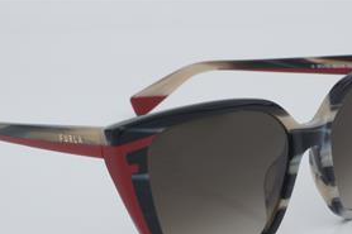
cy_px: 162
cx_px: 182
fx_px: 1160
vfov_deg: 11.5
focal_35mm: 119
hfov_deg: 17.3
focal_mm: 55
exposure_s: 1/4
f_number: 32
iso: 100
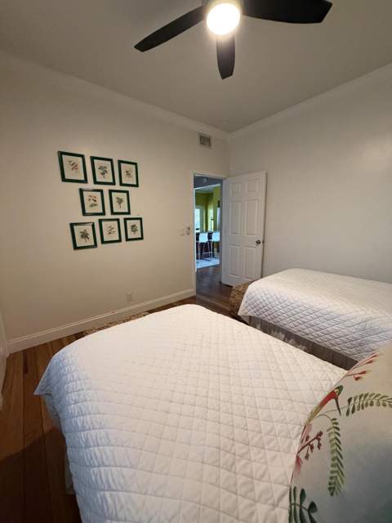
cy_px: 262
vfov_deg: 102.1
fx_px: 211
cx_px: 196
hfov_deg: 85.7
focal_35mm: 14
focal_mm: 2.22
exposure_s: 1/60
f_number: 2.2
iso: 640
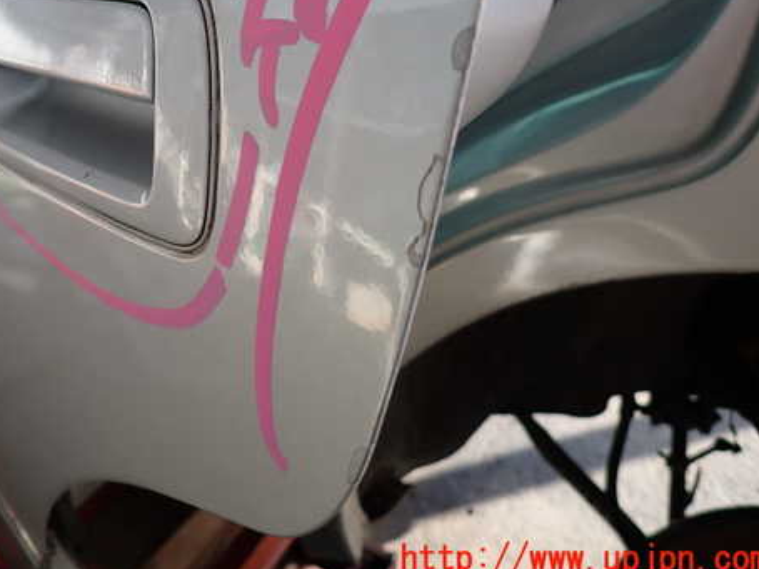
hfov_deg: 54.6
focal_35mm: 33
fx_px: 723
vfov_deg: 42.5
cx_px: 277
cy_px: 205
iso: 100
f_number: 2
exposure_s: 1/200
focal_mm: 4.5
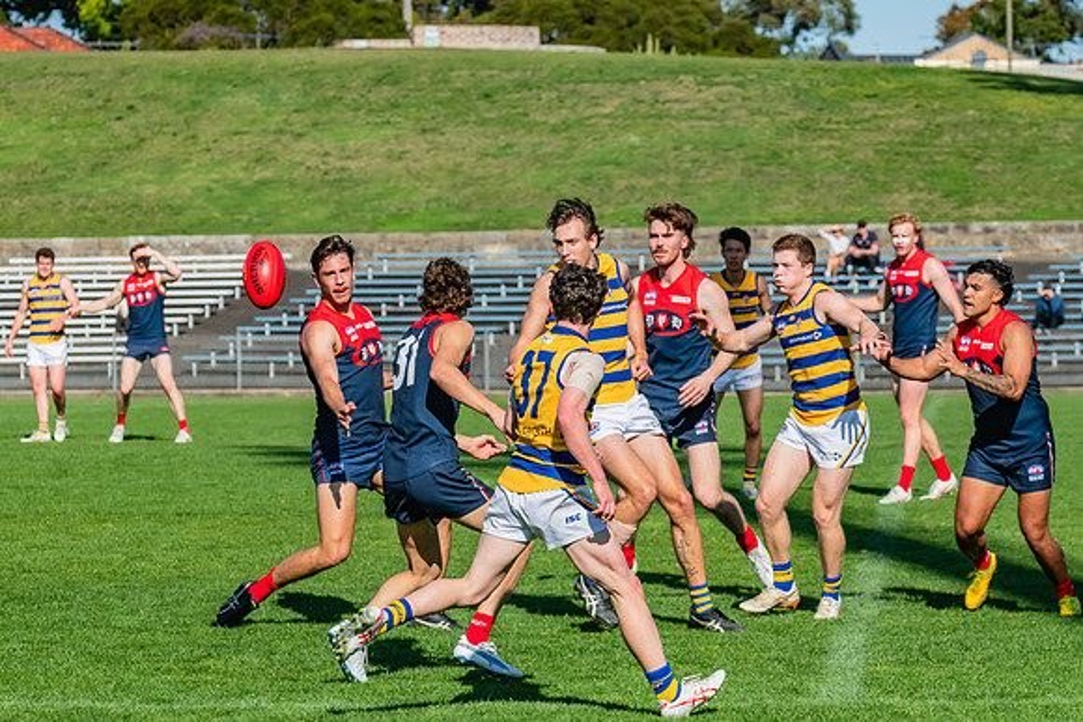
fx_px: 6848
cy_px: 338
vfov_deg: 6.0
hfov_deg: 9.0
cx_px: 501
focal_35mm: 228
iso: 800
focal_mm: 210
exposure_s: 1/1600
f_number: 11
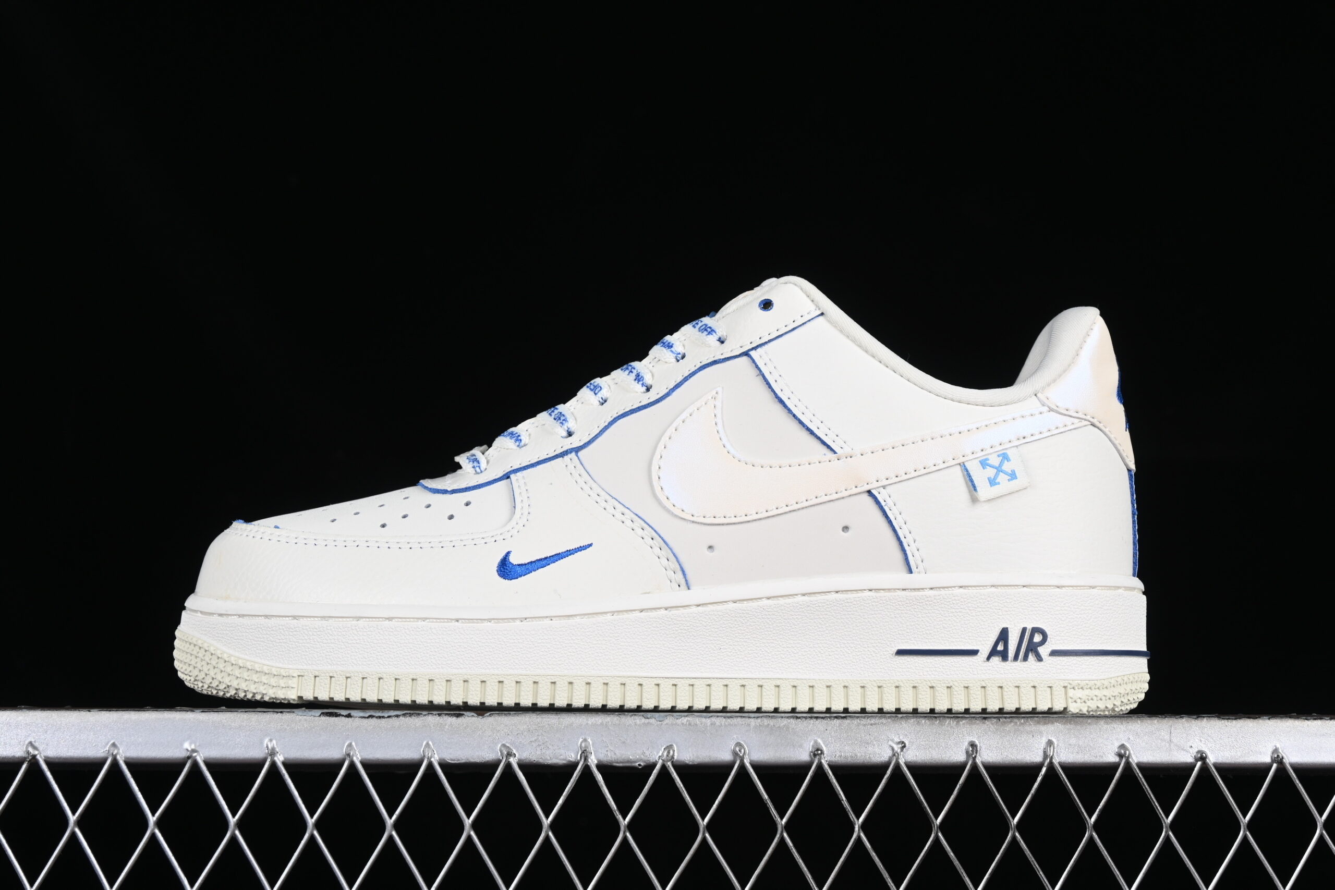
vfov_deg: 18.2
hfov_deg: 27.0
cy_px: 445
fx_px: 2781
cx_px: 668
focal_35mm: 75
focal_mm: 50
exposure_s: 1/100
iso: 160
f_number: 8
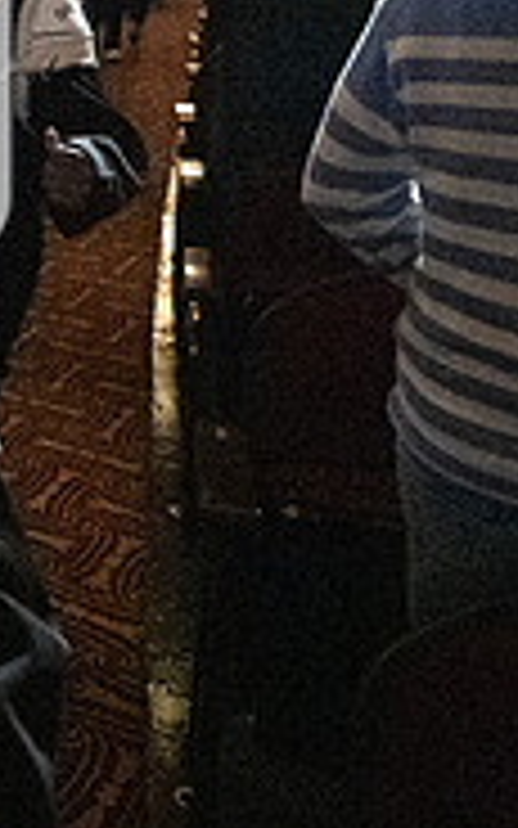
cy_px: 146
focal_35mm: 53
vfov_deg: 36.7
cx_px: -329
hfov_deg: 19.9
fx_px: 1197
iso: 40637
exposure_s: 1/400
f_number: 4
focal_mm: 16.5
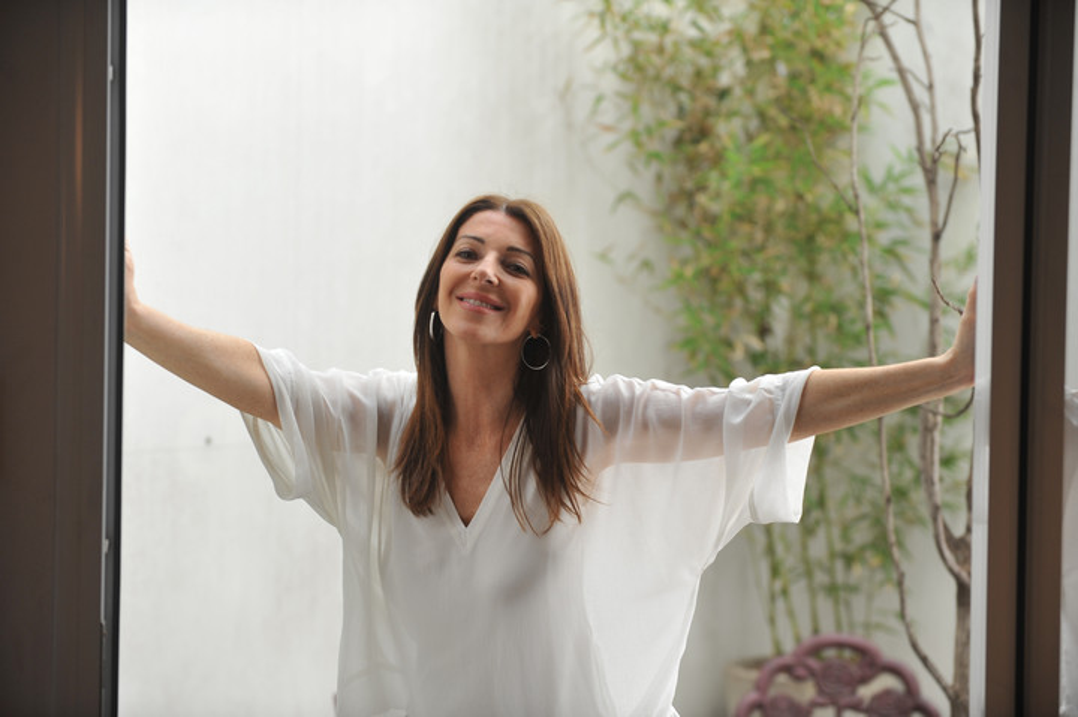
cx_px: 539
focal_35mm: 116
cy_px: 358
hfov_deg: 17.7
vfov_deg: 11.8
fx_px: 3471
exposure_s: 1/125
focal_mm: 116
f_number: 3.2
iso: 320
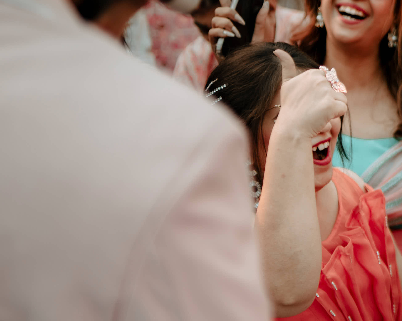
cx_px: 680
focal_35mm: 120
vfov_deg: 12.8
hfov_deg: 14.5
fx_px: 1428
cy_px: 115
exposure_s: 1/1000
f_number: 1.4
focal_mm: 35
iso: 80
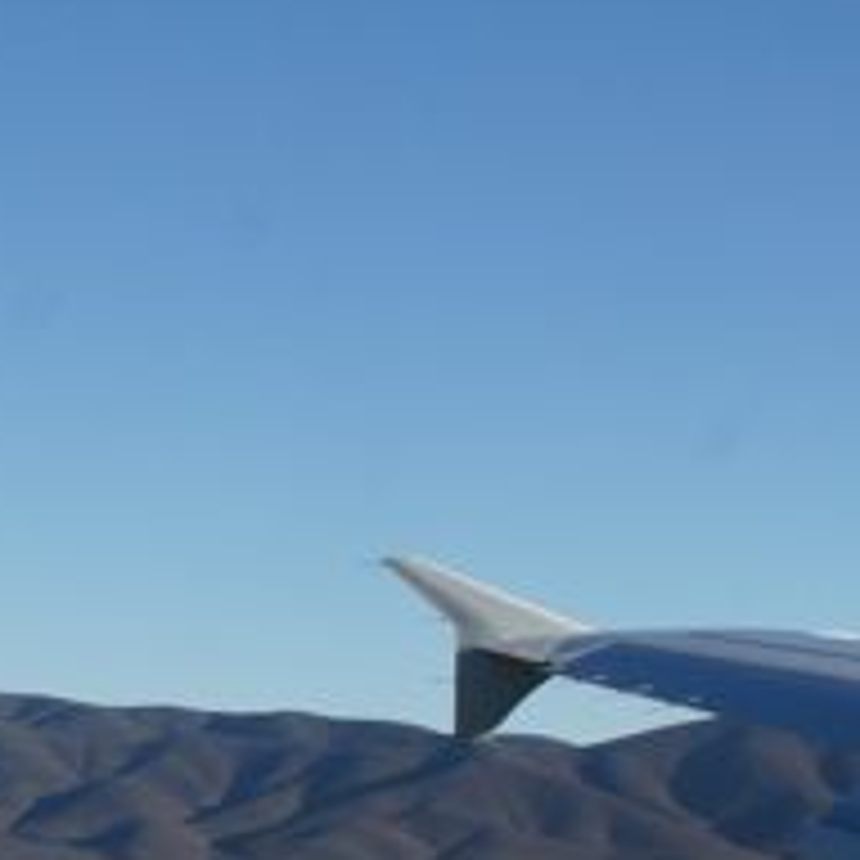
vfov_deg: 18.0
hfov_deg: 17.1
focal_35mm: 96
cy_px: 626
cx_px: -248
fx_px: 2698
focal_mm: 18
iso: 200
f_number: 10
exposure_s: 1/250
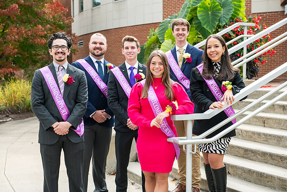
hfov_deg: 32.4
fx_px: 494
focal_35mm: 62
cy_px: 96
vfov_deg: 21.9
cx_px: 144
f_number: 6.3
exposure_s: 1/320
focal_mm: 62
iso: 500
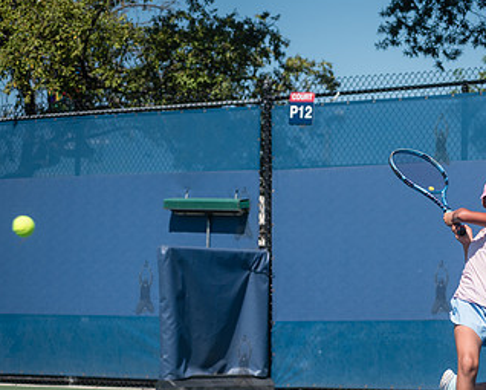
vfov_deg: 9.0
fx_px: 2462
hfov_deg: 11.2
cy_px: 287
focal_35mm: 171
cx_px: 440
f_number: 4.5
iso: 200
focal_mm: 100
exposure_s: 1/1600
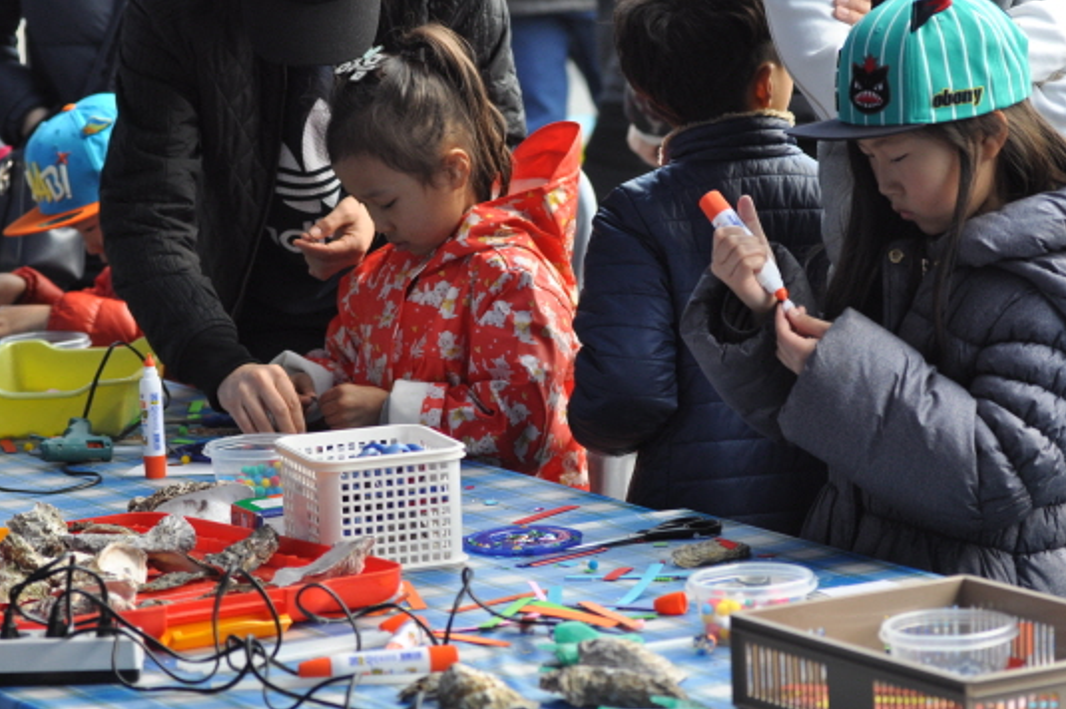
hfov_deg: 9.9
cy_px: 354
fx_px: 6155
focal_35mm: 208
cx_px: 602
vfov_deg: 6.6
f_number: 4.5
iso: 500
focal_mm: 116
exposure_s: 1/320
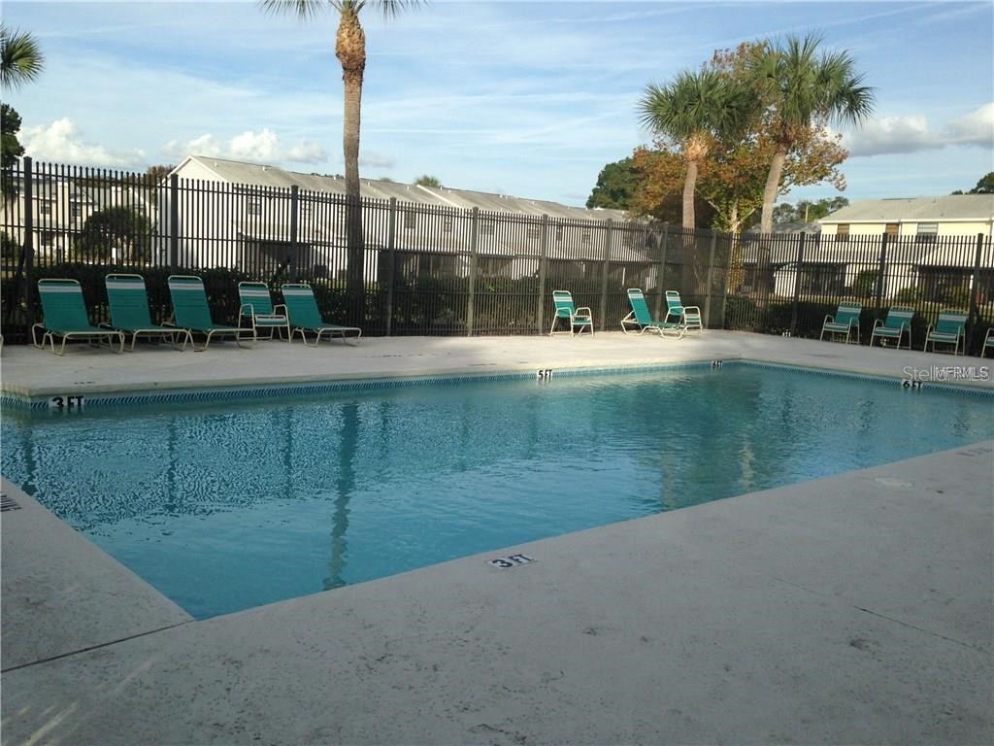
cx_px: 497
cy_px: 373
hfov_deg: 55.4
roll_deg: -0.7
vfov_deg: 42.9
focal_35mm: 33
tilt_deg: -8.1
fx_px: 948
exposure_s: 1/1290
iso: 50
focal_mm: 4.12
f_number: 2.4
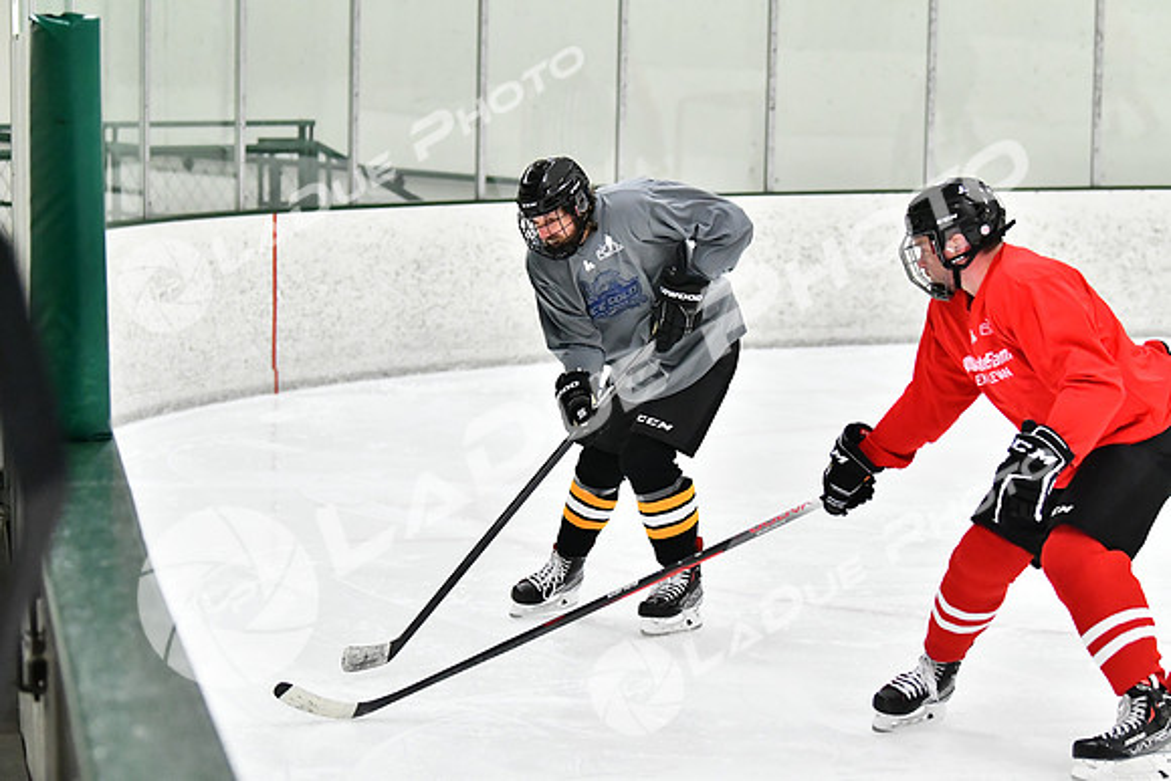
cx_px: 586
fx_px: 4978
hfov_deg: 13.4
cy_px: 390
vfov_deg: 9.0
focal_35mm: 153
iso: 5000
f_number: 2.8
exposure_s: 1/1250
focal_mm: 102
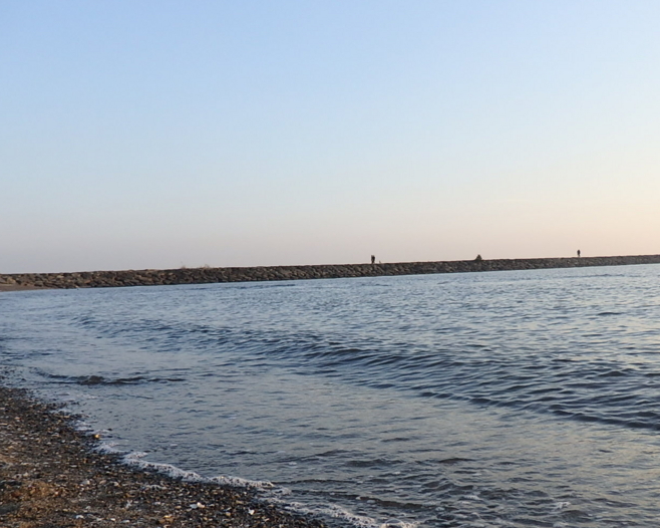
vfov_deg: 38.4
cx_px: 447
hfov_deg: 47.1
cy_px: 374
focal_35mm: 38
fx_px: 742
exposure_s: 1/500
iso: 125
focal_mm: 4.5
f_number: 3
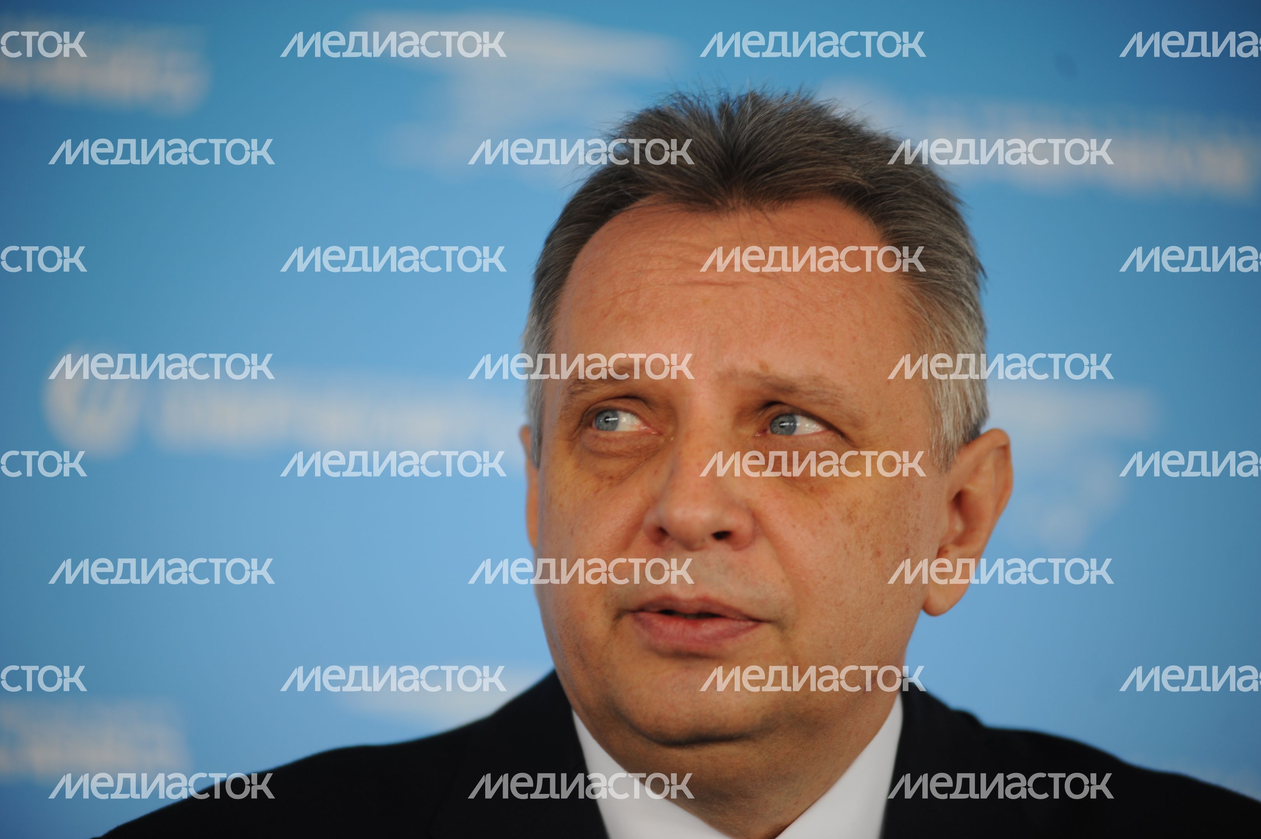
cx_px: 630
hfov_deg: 11.1
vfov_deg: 7.4
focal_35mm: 185
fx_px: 6476
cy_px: 420
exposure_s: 1/125
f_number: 2.8
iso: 200
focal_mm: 185
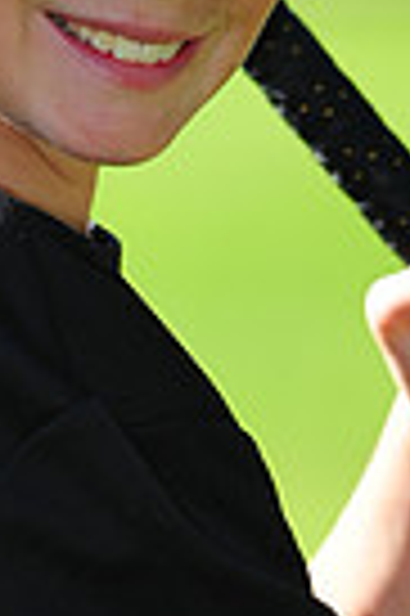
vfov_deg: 2.4
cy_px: -247
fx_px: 14505
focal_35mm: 847
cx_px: 90
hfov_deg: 1.6
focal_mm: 200
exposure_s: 1/500
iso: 200
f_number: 5
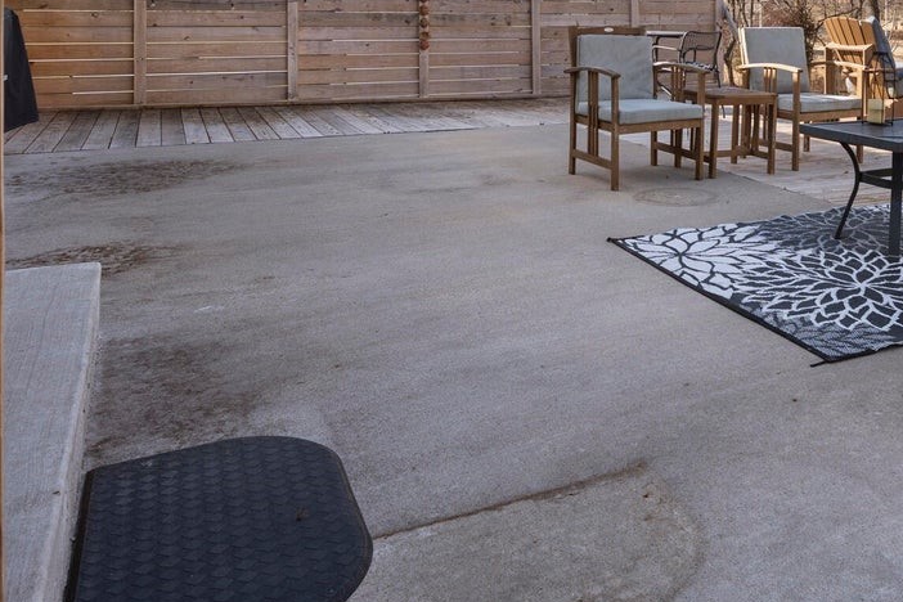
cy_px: 0
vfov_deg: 34.4
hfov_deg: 50.9
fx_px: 878
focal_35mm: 35
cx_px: 728
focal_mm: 16
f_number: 8
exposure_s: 1/60
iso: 160
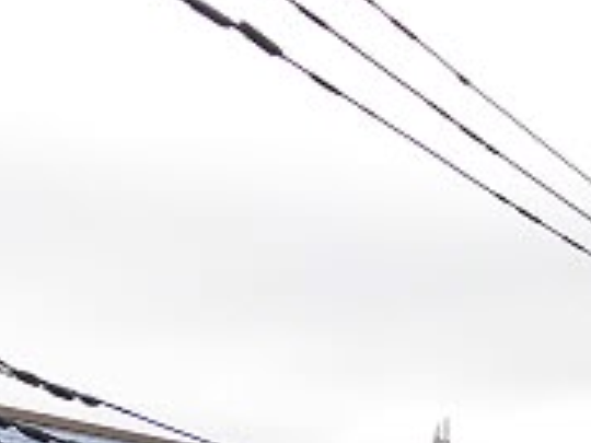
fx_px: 1366
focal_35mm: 80
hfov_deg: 24.1
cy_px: 719
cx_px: 450
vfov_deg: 16.3
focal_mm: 4.3
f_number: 3.1
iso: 100
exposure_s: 1/1000
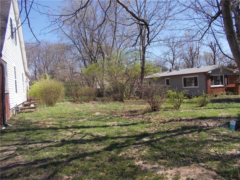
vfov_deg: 48.2
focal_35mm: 29
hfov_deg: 61.7
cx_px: 120
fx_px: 201
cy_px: 90
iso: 80
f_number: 3.3
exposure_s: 1/500
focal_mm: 4.1
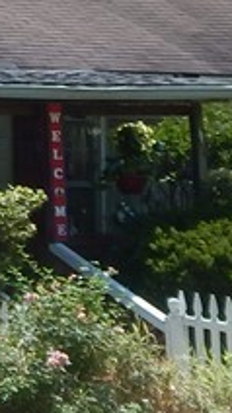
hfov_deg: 5.0
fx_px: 2476
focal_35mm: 226
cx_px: -522
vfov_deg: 9.5
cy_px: -8
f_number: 3.6
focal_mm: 7.7
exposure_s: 1/800
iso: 125
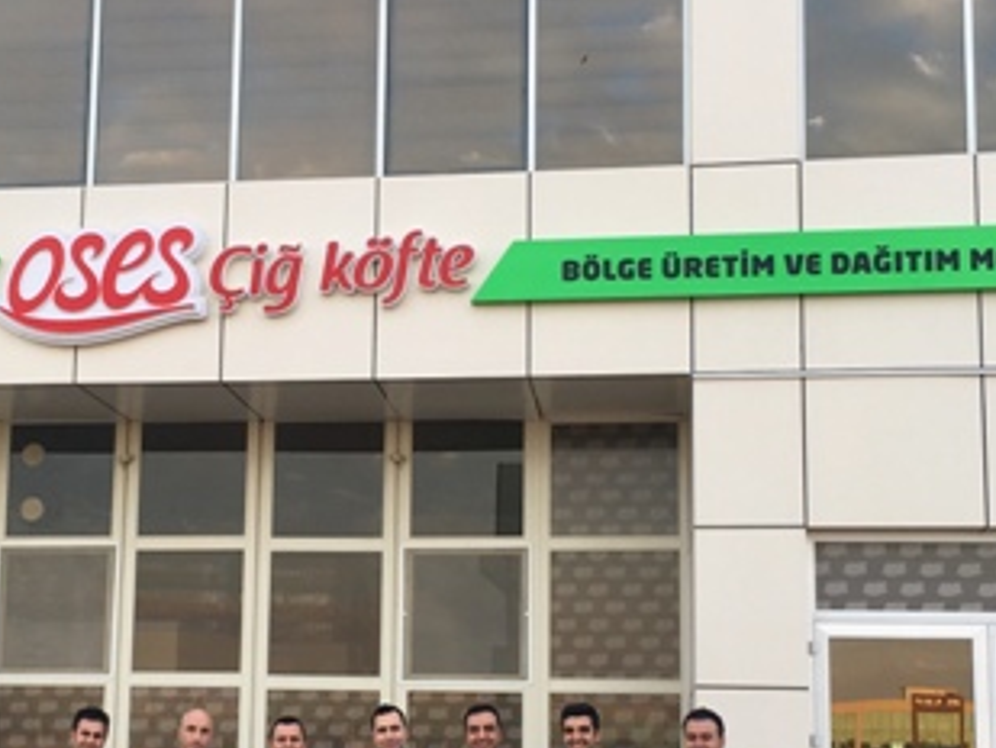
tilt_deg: +8.1
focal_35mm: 60
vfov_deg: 24.3
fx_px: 1727
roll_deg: -0.2
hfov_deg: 32.0
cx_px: 367
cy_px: 487
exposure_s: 1/105
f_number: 2.2
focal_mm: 4.15
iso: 25
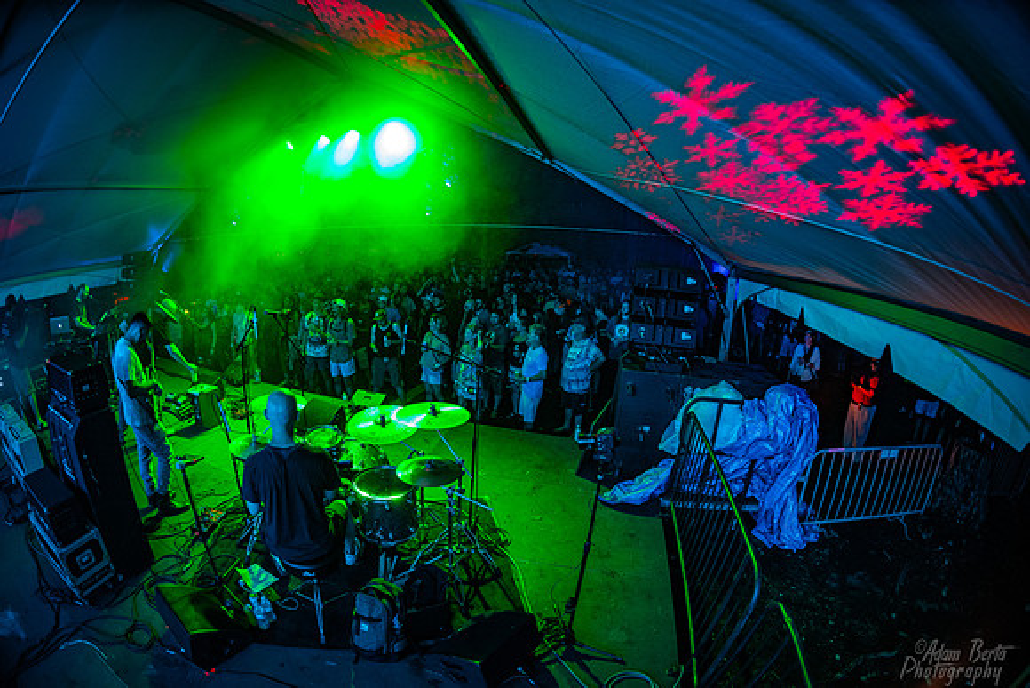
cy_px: 344
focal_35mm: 16
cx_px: 515
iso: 3200
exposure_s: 1/80
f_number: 4
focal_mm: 16
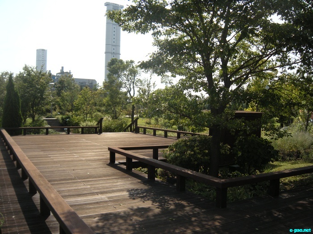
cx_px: 156
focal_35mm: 35
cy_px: 117
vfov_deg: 40.7
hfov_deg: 52.6
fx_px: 316
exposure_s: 1/794
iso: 89
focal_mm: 5.9
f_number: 3.8
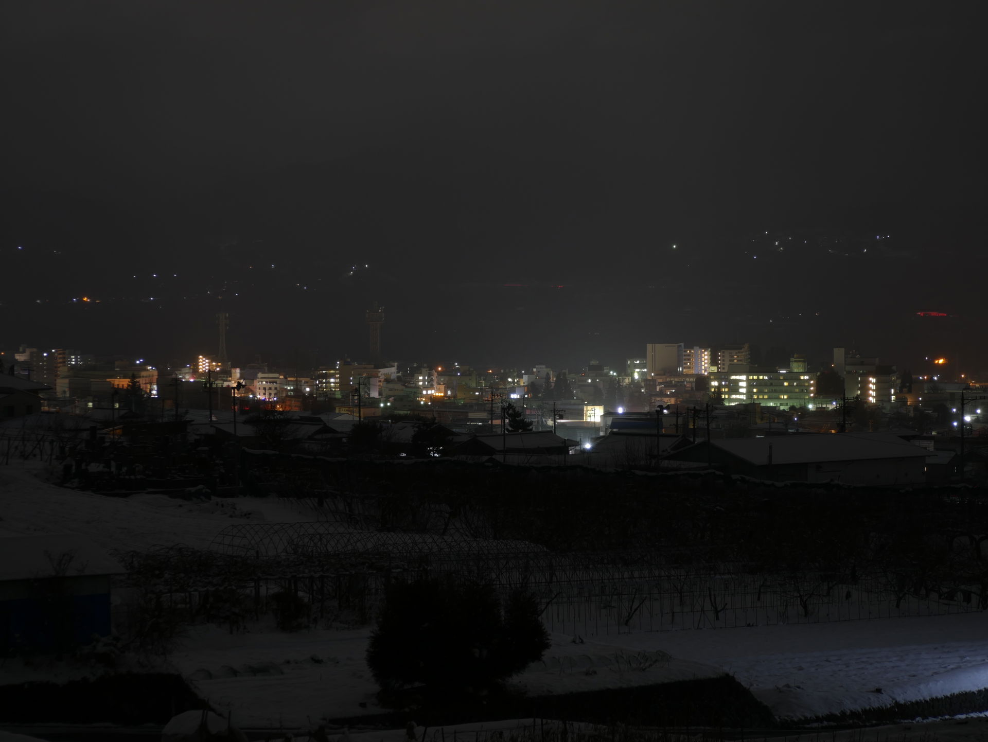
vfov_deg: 12.8
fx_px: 3312
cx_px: 494
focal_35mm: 116
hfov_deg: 17.0
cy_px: 371
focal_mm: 58
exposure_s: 10
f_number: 4.4
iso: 100
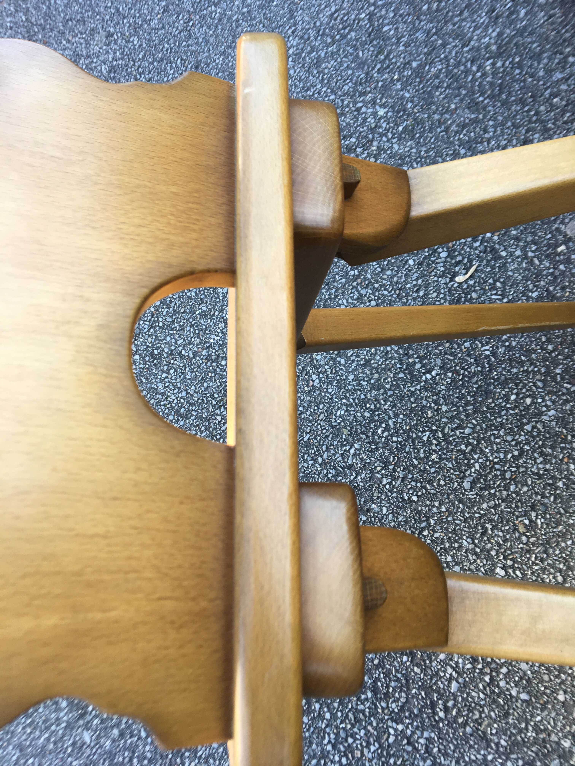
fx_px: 642
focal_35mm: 29
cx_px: 288
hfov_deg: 48.2
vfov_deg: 61.7
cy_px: 383
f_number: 2.2
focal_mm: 4.15
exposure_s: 1/100
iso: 32
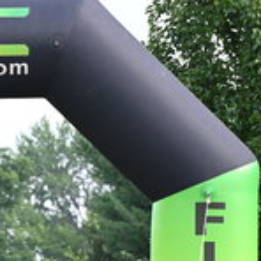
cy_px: 302
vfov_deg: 4.8
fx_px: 3097
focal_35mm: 363
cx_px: -65
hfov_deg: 4.8
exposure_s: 1/1600
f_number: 4
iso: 1400
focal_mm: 115
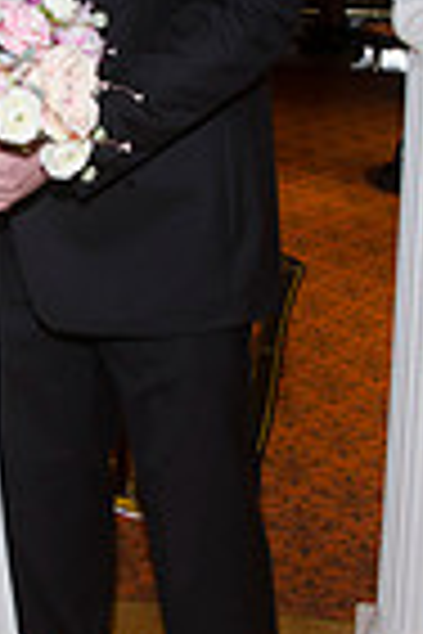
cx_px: 50
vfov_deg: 23.3
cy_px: 130
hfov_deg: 15.7
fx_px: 1516
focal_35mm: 86
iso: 400
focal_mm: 18
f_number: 5.6
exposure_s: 1/60
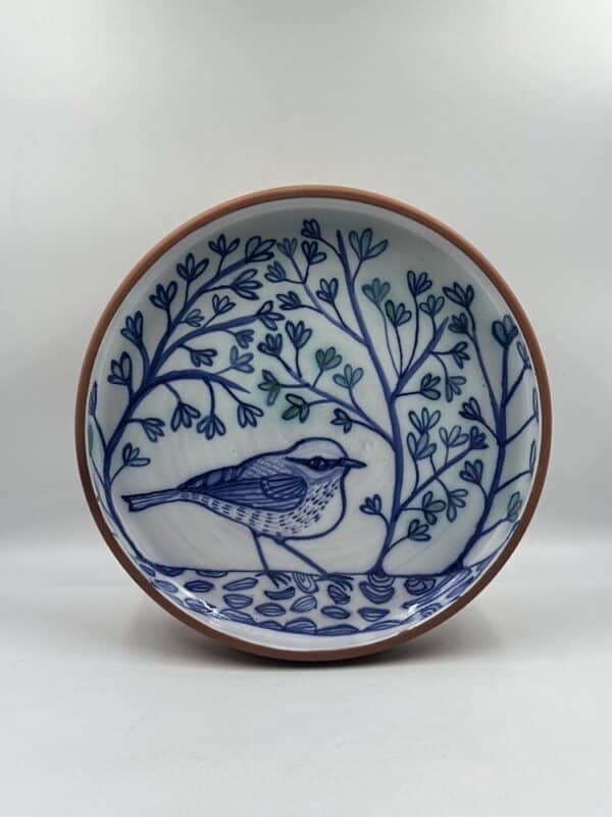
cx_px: 306
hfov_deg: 30.3
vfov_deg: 39.7
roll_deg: -1.0
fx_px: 1131
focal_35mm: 48
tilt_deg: -13.5
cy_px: 408
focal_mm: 6.86
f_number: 1.78
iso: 64
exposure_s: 1/389
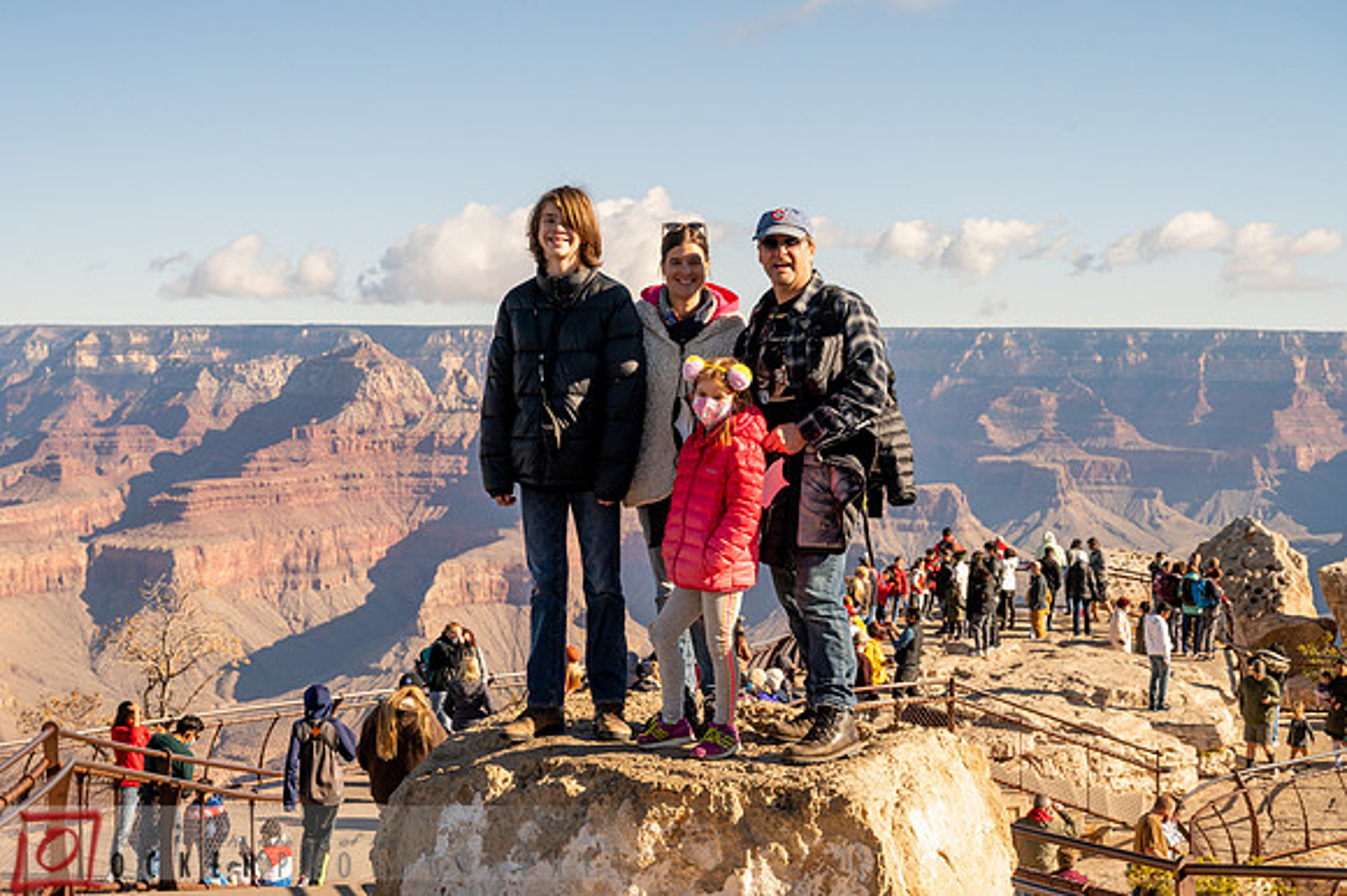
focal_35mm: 55
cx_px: 660
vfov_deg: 24.7
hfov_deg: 36.4
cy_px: 448
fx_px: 2051
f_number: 8
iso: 400
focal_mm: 53
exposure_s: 1/1600
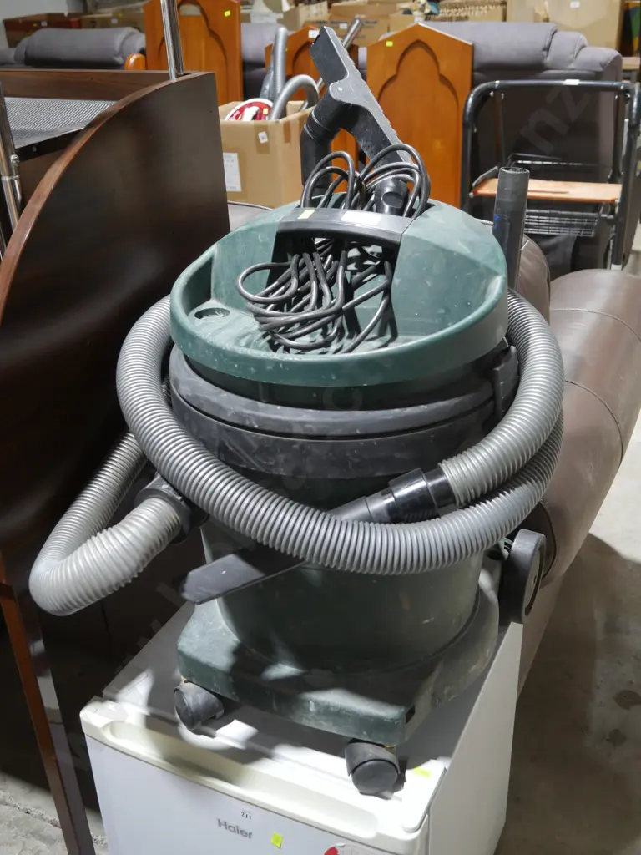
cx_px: 320
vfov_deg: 49.0
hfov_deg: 37.7
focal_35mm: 38
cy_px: 428
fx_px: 938
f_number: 4.1
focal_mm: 19
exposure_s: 1/60
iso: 640
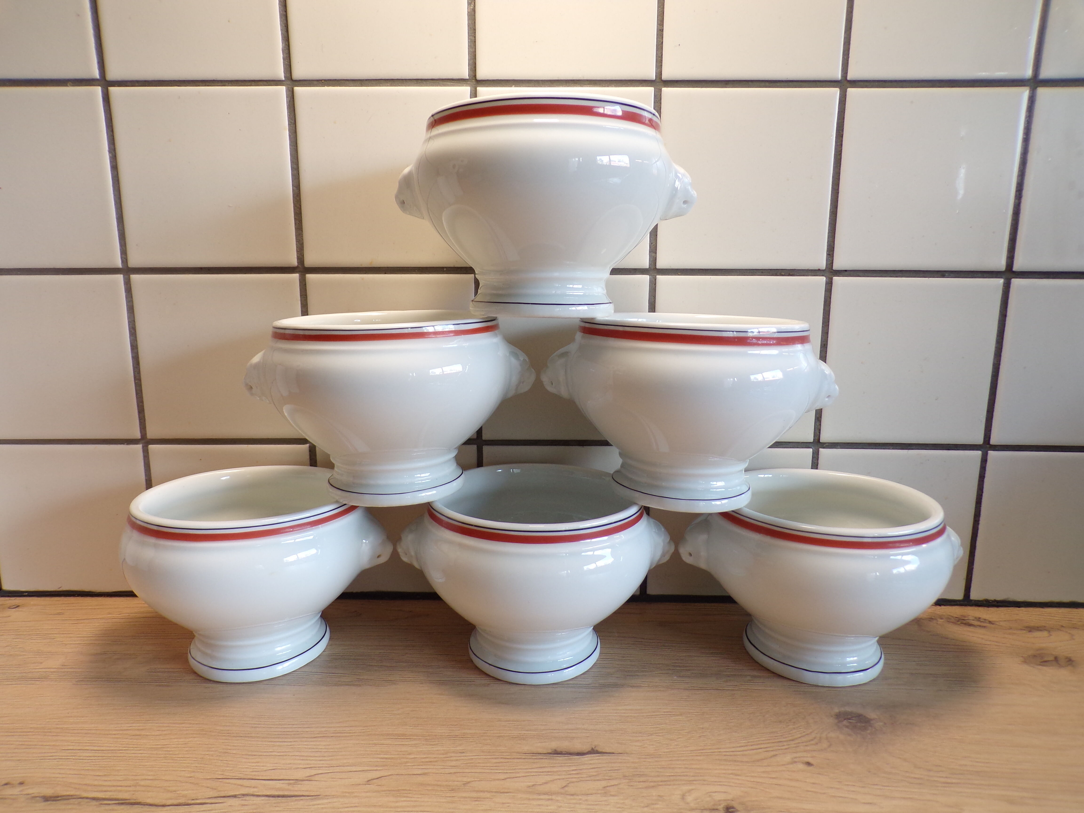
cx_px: 542
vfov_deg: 56.8
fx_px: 752
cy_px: 406
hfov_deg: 71.6
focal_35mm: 24
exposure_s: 1/34
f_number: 3
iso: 105
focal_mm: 4.3
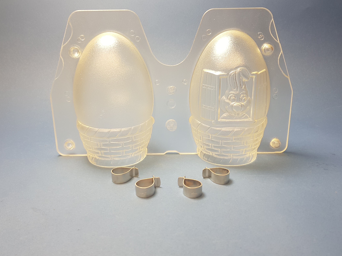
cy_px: 134
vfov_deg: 45.4
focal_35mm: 31
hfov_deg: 58.4
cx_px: 172
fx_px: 306
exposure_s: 1/50
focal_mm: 4.2
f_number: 1.7
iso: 50
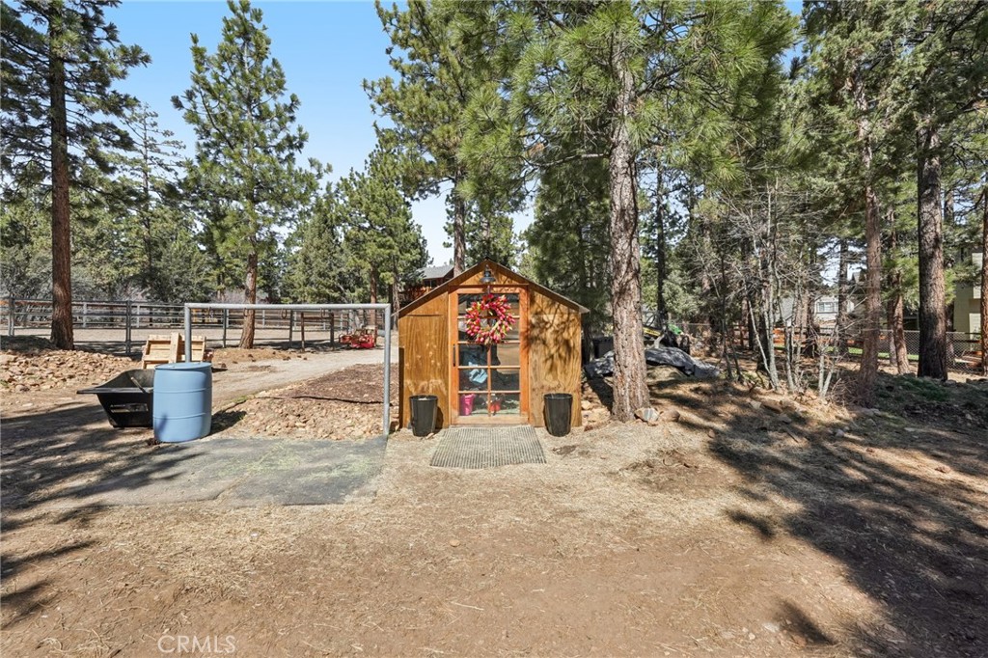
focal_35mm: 16
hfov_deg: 96.8
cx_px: 494
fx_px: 439
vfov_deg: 73.7
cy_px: 329
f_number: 8
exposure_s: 1/750
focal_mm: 16
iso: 400
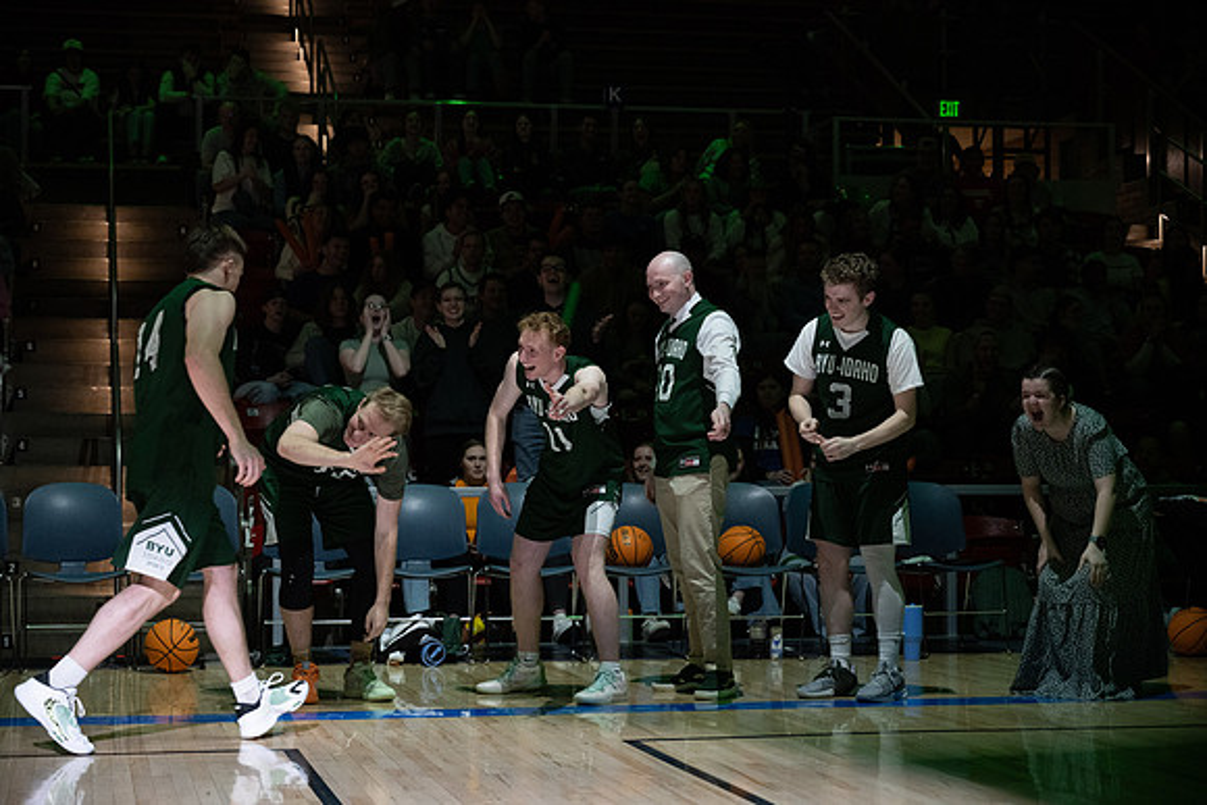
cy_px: 402
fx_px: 2347
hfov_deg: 28.8
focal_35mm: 70
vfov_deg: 19.5
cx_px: 604
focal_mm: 70
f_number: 4
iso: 2500
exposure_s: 1/320
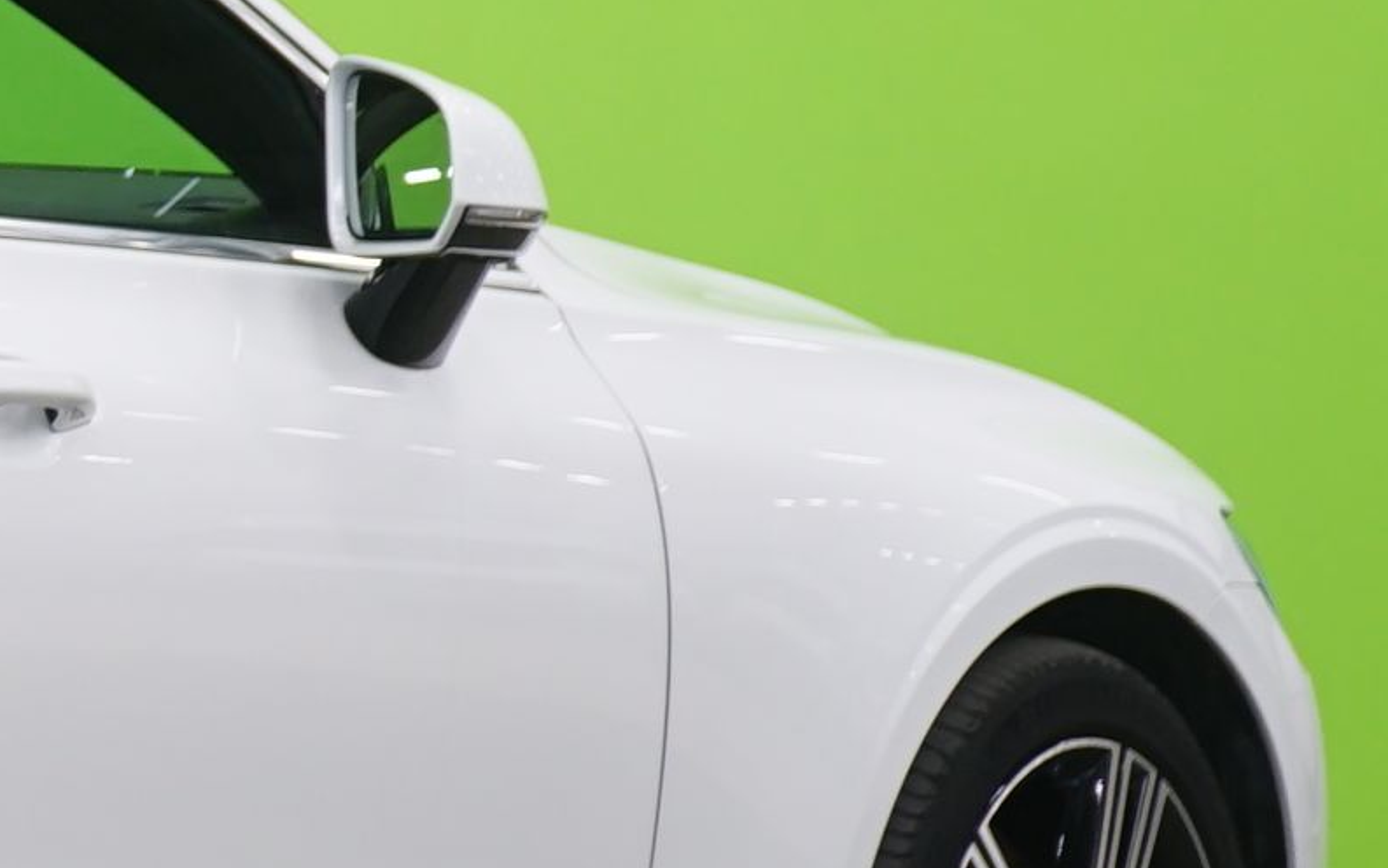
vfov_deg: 5.0
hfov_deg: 7.6
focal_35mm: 263
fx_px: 9951
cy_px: 103
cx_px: -1435
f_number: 5
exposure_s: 1/8
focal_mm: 52
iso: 400
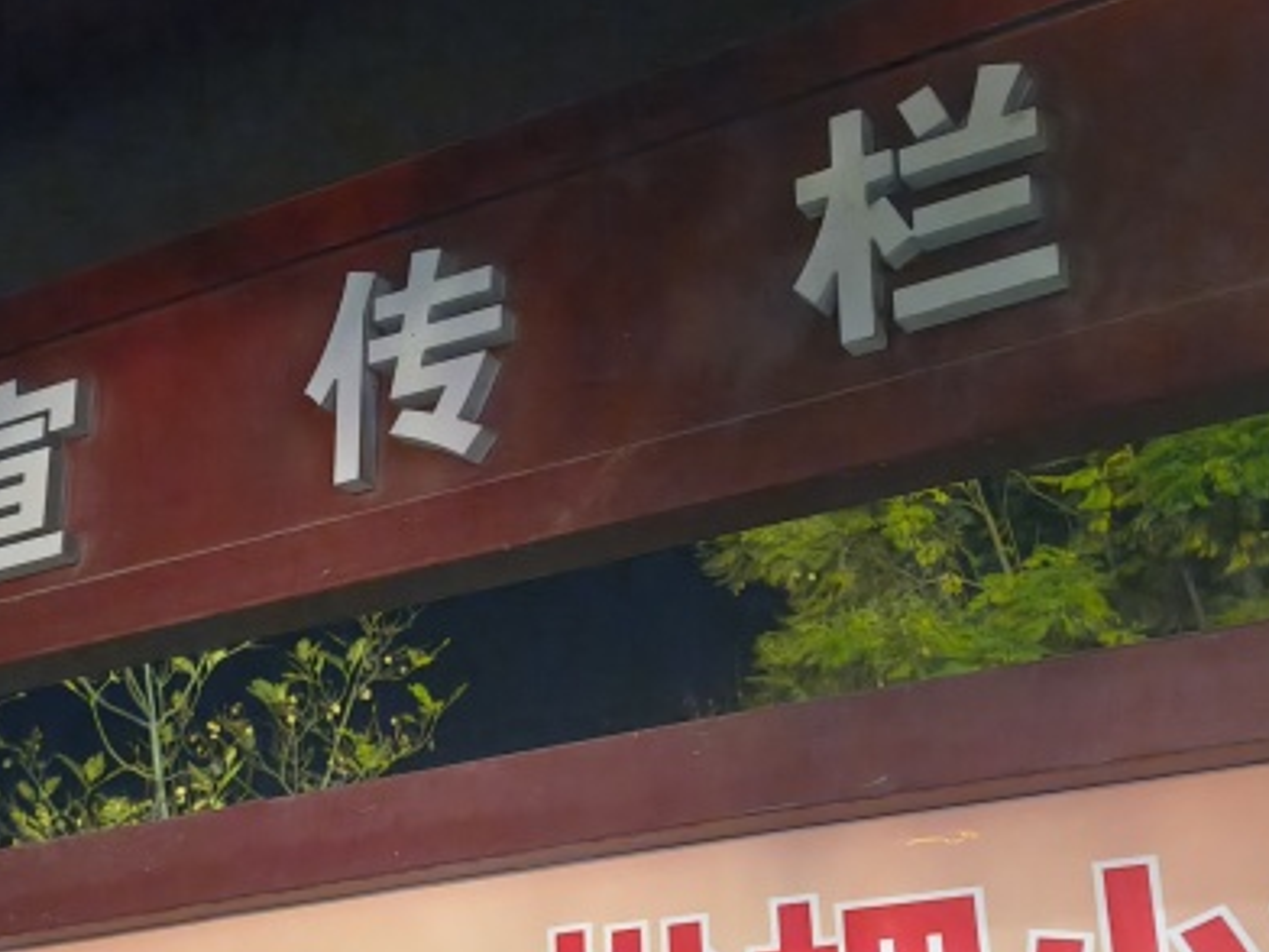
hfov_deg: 36.2
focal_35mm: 53
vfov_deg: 27.4
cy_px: 606
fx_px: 1943
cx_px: 631
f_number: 1.8
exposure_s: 1/16.7
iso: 2500
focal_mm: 4.84
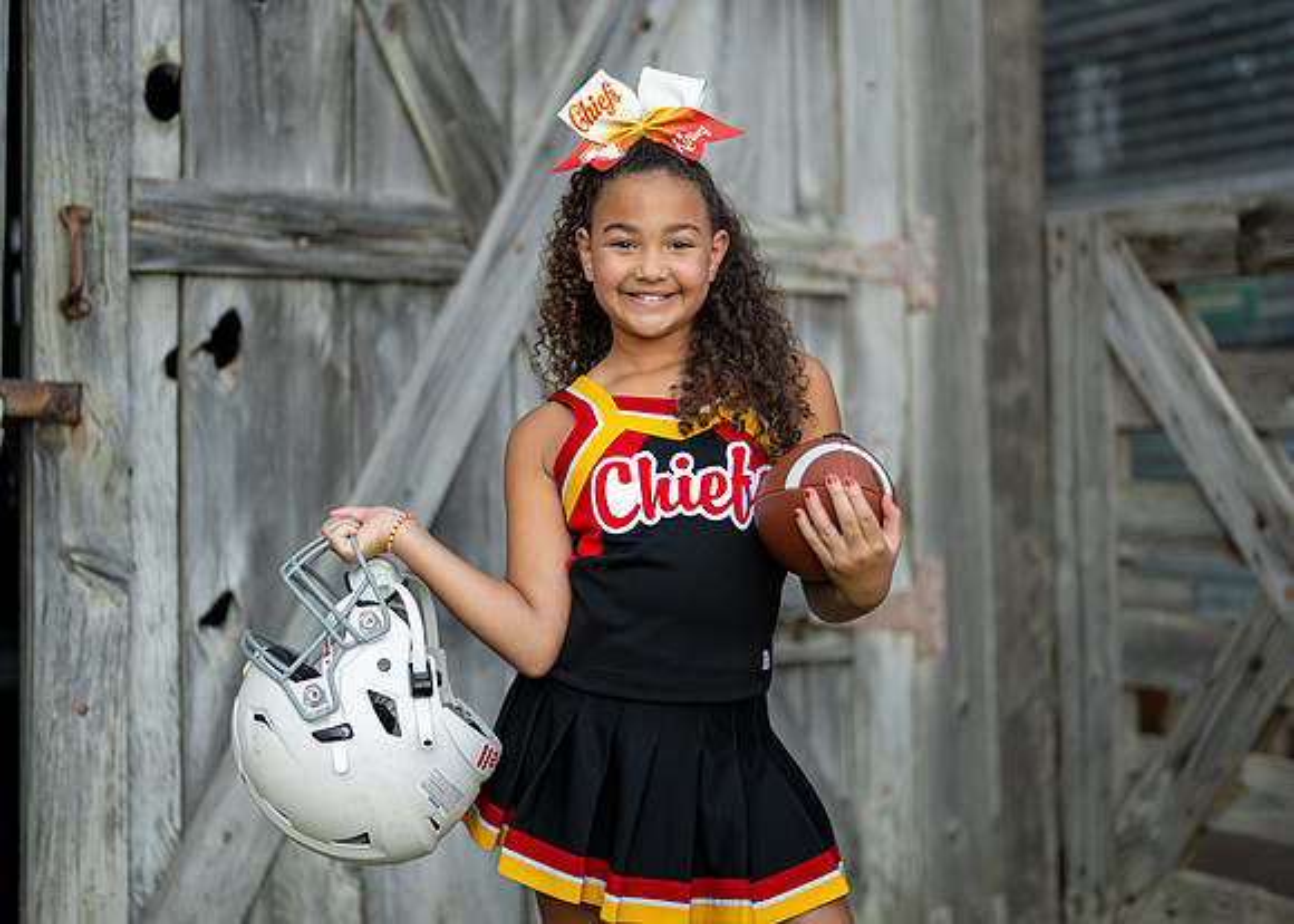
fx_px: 2145
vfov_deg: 24.3
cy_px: 424
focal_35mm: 58
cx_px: 671
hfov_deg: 33.6
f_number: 1.2
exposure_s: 1/2000
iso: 125
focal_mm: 50
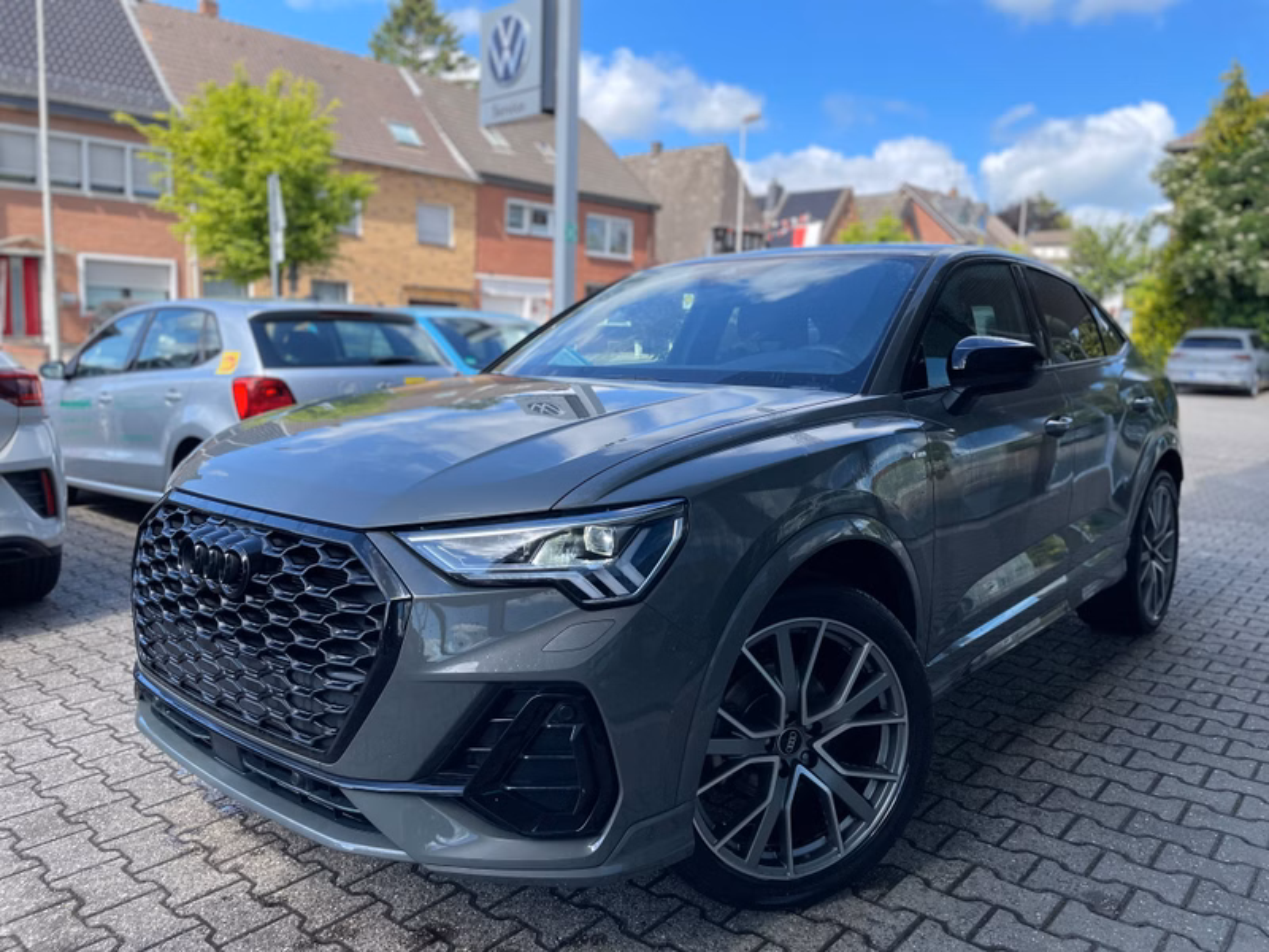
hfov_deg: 67.3
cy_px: 476
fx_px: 953
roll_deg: -2.3
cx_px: 634
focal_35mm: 26
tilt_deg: -6.3
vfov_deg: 53.1
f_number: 1.6
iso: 50
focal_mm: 4.2
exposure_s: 1/1233
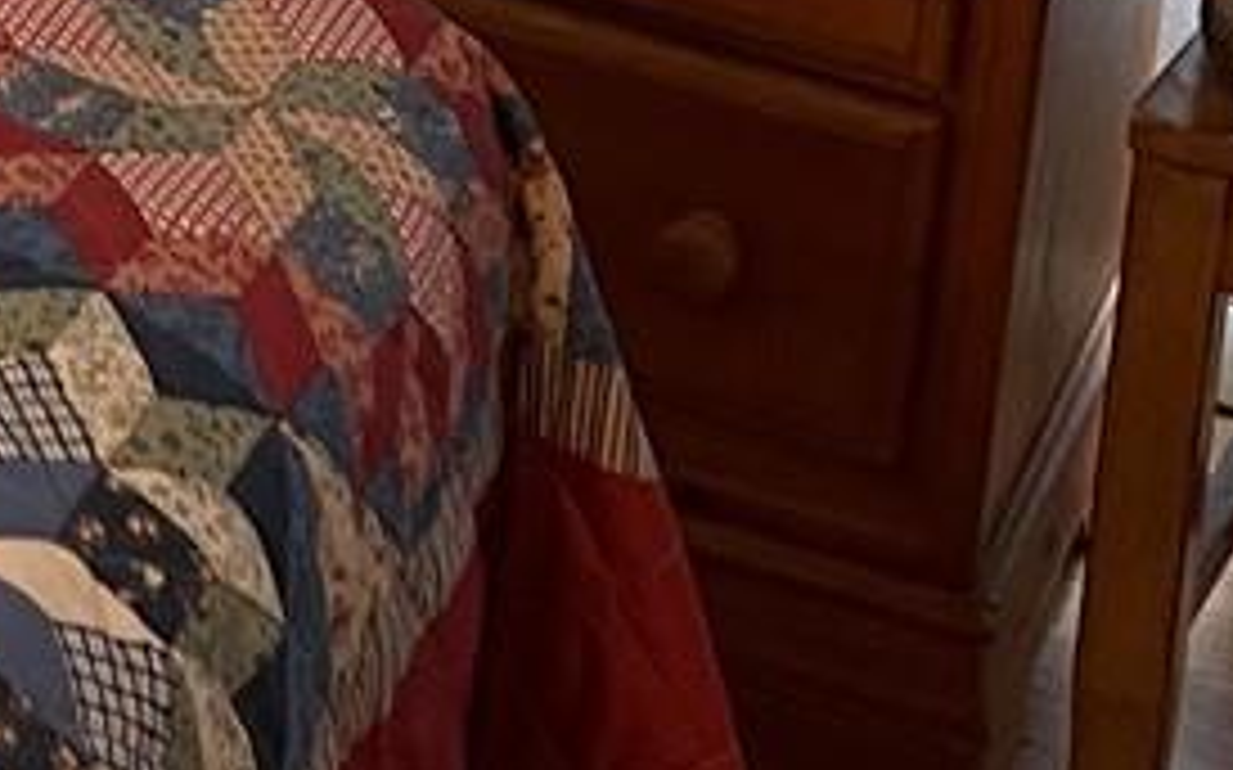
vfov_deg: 7.8
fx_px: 5206
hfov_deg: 12.9
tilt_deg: -15.8
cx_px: -572
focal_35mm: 155
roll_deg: -2.2
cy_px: -1184
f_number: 1.6
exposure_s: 1/60
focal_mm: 5.1
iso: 125
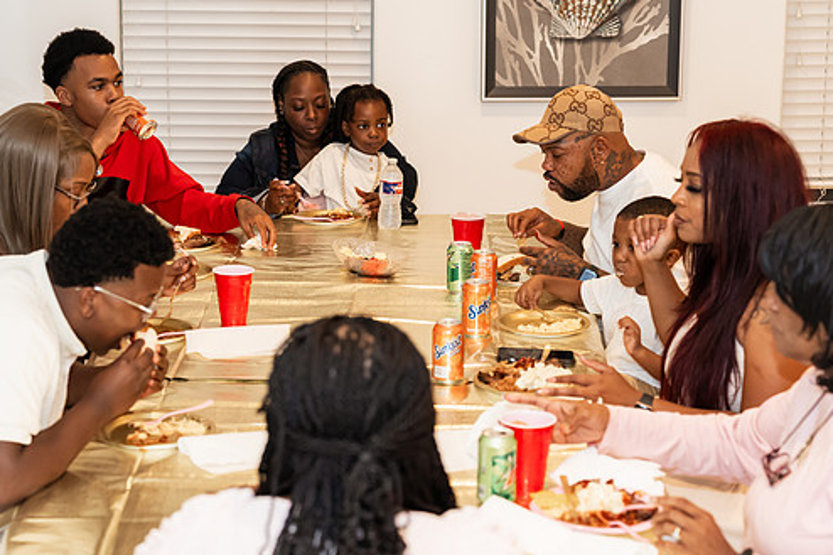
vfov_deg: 16.8
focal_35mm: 81
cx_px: 354
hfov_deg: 25.0
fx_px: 1874
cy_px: 256
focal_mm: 64
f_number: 3.5
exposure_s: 1/200
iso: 1000
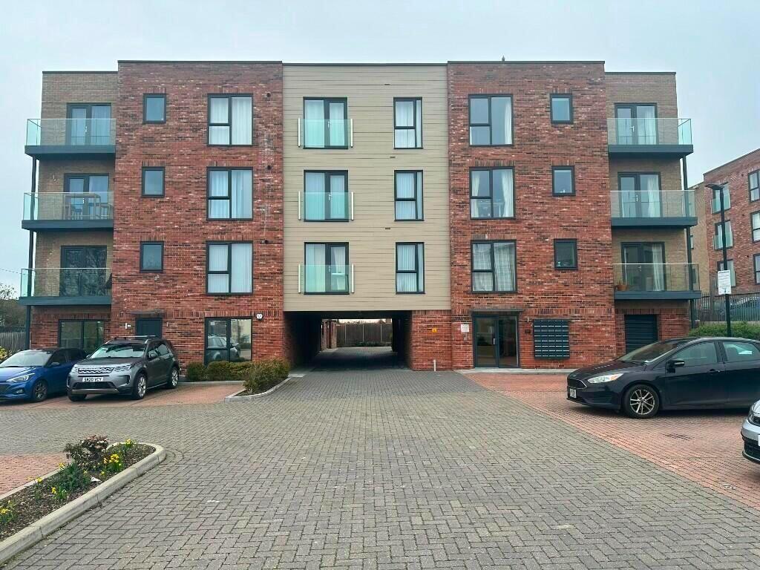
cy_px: 285
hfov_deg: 71.6
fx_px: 527
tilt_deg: +4.3
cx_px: 380
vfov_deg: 56.8
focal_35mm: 24
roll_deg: -0.2
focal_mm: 6.86
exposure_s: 1/357
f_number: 1.78
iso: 80
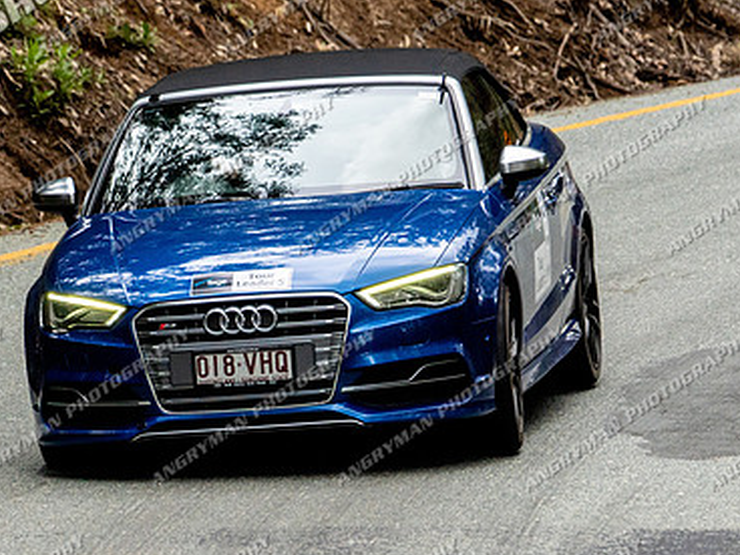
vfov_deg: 2.1
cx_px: 209
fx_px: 15221
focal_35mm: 712
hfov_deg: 2.8
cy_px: 309
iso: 640
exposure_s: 1/640
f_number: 5.6
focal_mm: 280
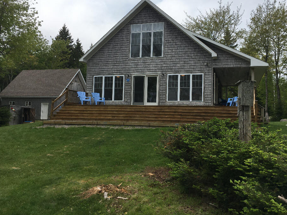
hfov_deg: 55.3
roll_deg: -2.6
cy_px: 99
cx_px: 155
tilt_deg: +4.8
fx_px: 274
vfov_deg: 42.9
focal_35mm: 33
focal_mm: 4.15
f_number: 2.2
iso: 25
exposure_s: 1/2404
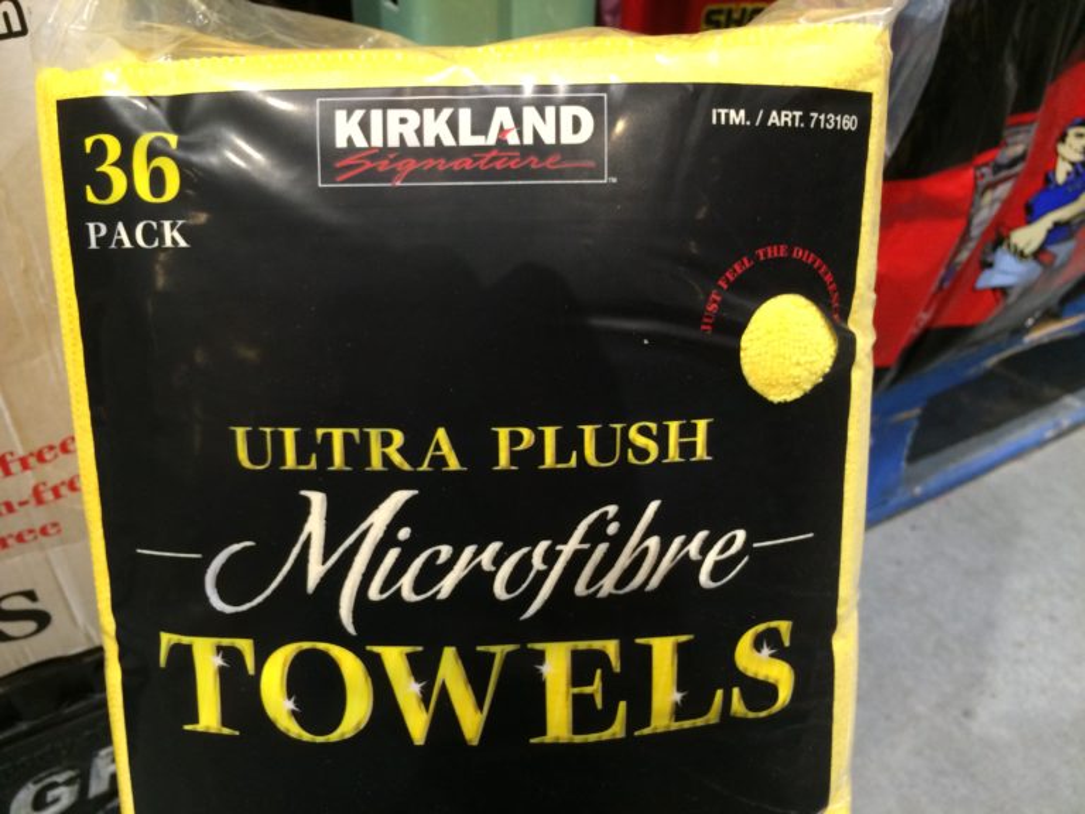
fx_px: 909
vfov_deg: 48.2
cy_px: 407
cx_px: 542
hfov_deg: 61.7
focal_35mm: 29
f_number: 2.2
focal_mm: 4.15
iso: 160
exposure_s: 1/30
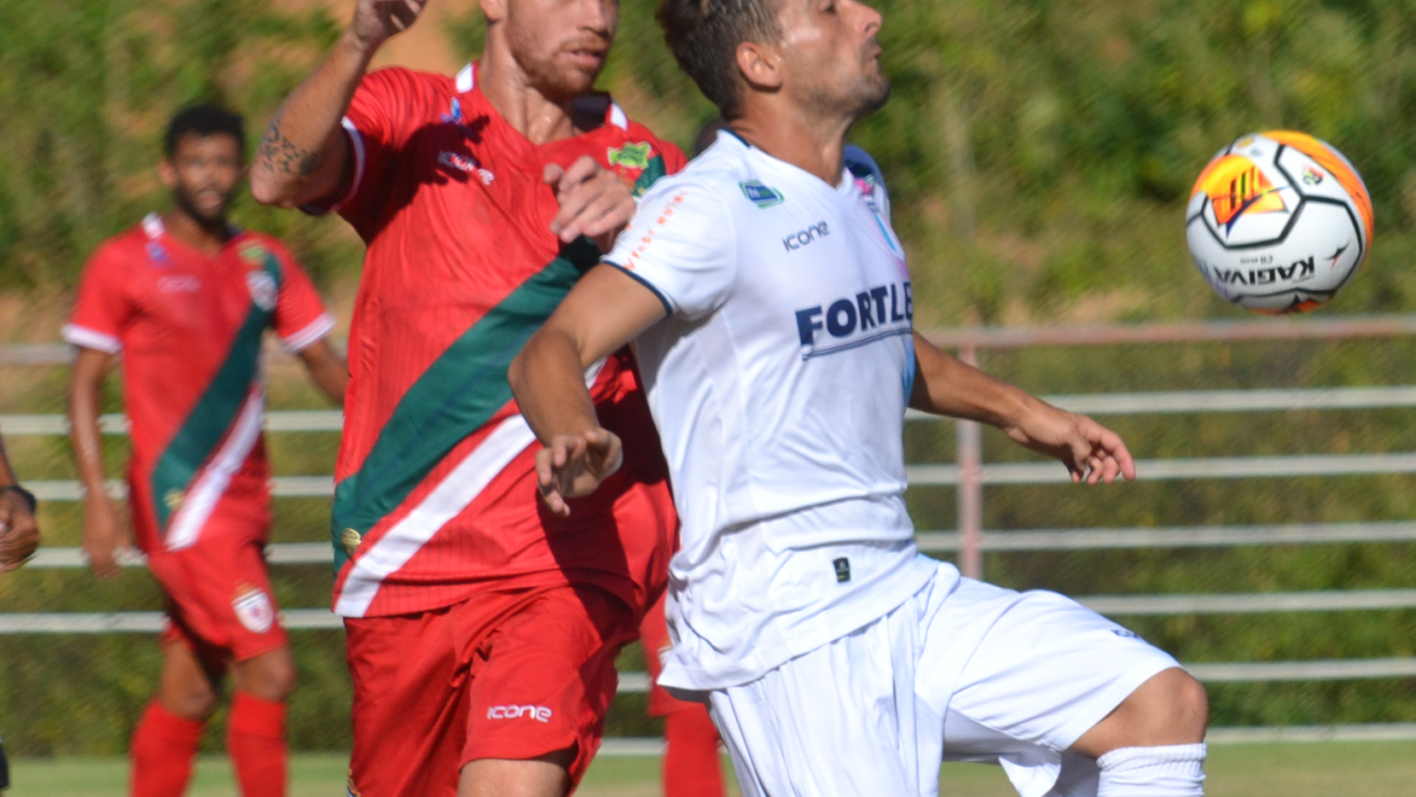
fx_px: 22721
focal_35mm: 605
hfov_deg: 3.6
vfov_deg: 2.0
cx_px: 664
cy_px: 433
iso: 400
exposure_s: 1/2000
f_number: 7.1
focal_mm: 185
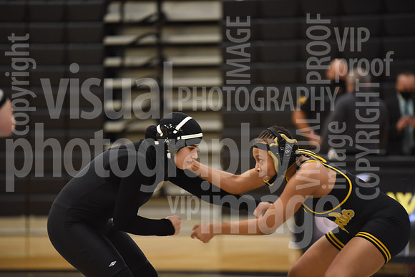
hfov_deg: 10.3
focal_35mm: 200
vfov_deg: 6.9
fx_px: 2306
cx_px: 208
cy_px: 138
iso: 4000
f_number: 2.8
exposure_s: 1/400
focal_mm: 200
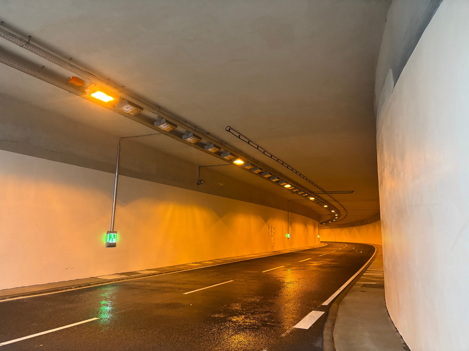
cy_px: 176
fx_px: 352
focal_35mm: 26
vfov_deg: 53.1
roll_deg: -1.2
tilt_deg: +9.4
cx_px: 234
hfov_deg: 67.3
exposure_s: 1/50
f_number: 1.6
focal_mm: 5.96
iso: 500
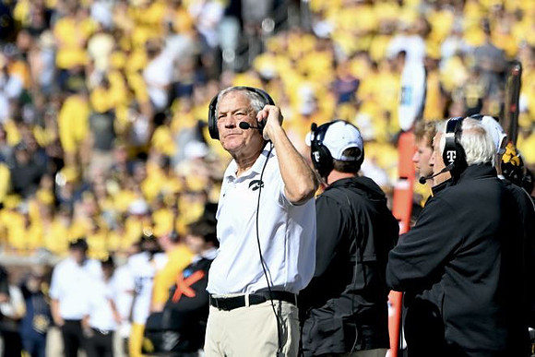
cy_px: 178
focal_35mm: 585
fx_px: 8695
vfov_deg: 2.4
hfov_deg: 3.5
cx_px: 268
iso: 320
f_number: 5.6
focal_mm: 390
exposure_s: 1/1250
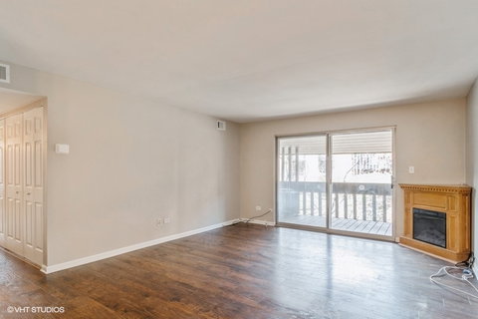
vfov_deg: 67.4
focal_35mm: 18
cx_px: 239
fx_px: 239
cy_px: 160
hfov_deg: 90.0
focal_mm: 12
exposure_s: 1.6
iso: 100
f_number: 9
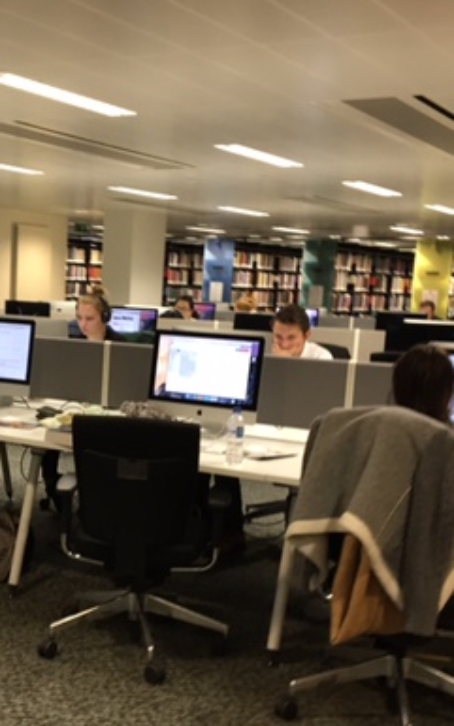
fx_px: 1010
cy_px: 444
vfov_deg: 39.4
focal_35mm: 51
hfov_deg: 25.0
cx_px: 102
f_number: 2.2
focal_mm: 4.15
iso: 125
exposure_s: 1/33
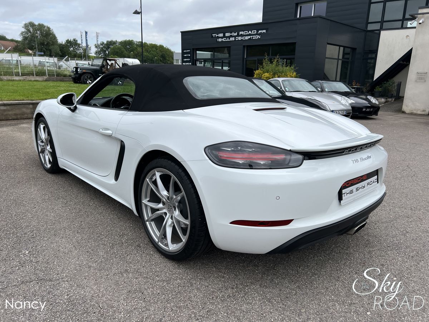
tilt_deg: -16.0
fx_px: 322
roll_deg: -1.8
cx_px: 214
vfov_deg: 53.1
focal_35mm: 26
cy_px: 161
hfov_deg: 67.3
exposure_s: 1/3165
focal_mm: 5.7
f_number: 1.5
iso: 50
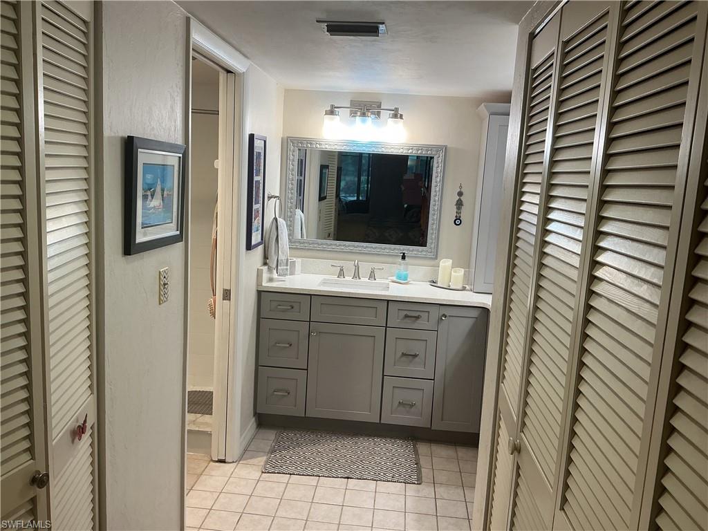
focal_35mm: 29
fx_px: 593
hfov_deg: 61.7
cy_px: 266
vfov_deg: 48.2
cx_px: 354
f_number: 1.8
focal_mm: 3
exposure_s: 1/60
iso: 32
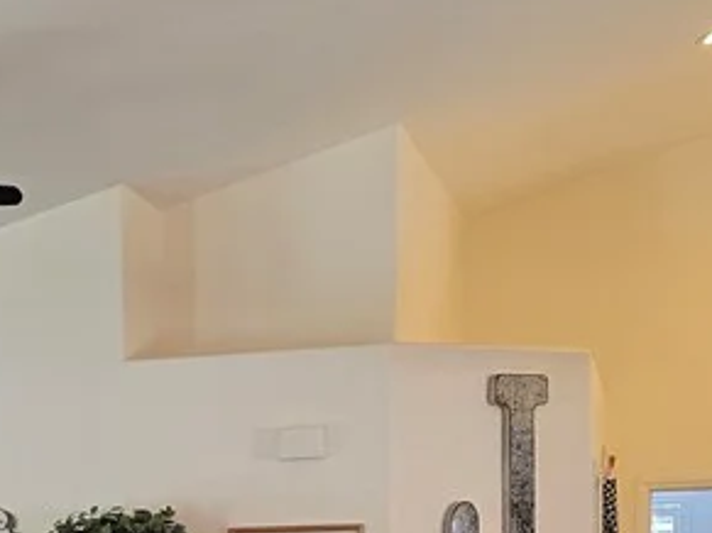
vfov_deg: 17.2
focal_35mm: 81
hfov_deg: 23.5
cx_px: 81
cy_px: 680
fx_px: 1665
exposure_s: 1/120
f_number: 1.7
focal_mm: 6.3
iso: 320
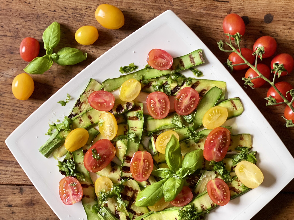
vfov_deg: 22.9
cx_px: 147
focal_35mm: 64
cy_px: 110
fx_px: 544
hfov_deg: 30.3
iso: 400
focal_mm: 7.5
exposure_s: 1/29
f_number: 2.2
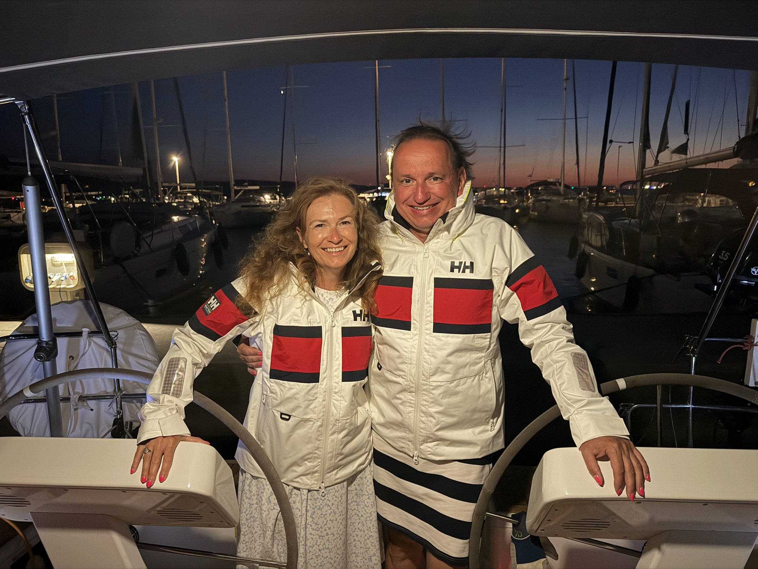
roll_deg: +0.6
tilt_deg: -9.7
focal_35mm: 24
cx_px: 379
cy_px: 284
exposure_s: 1/15
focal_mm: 6.76
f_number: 1.78
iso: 1600
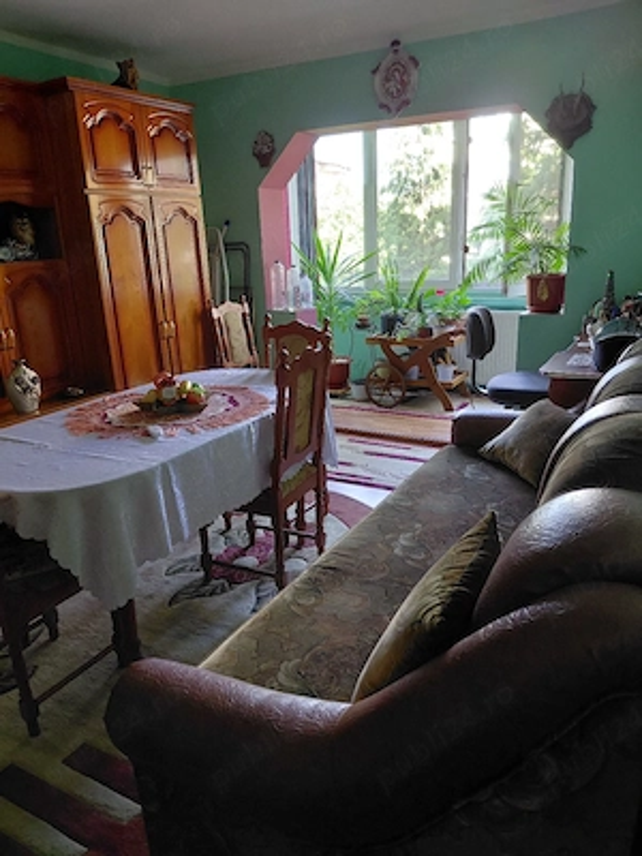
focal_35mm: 25
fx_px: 618
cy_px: 428
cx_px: 321
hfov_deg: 54.9
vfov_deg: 69.4
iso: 320
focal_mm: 4.69
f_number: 1.8
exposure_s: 1/33.4
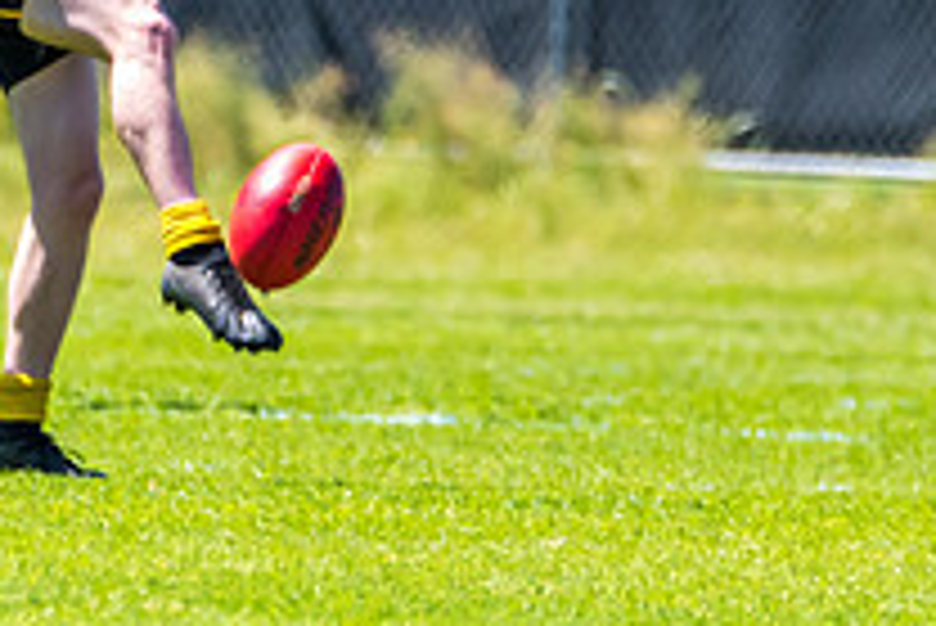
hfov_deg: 0.9
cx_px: 253
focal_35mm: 2280
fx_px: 59319
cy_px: 240
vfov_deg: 0.6
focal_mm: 600
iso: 800
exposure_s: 1/2000
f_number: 6.3
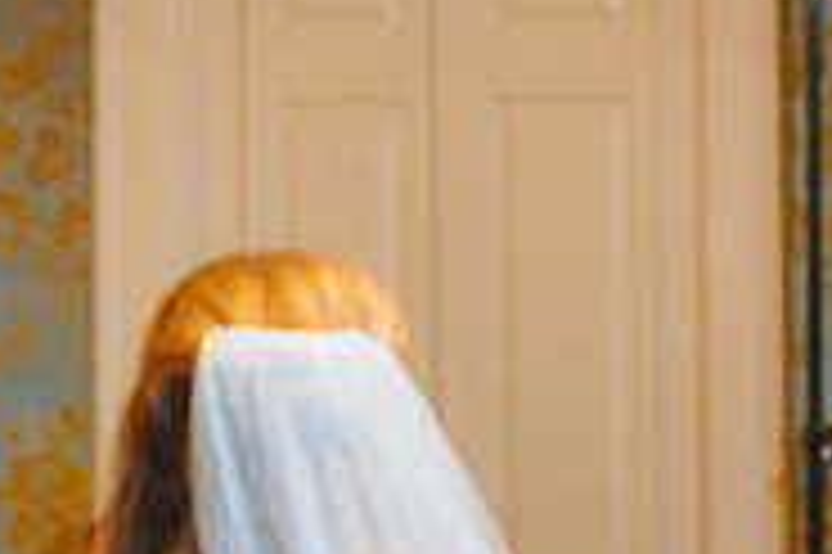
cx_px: 459
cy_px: 689
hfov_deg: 5.3
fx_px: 9051
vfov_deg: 3.5
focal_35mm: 392
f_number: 2.8
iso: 2500
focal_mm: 125
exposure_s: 1/60
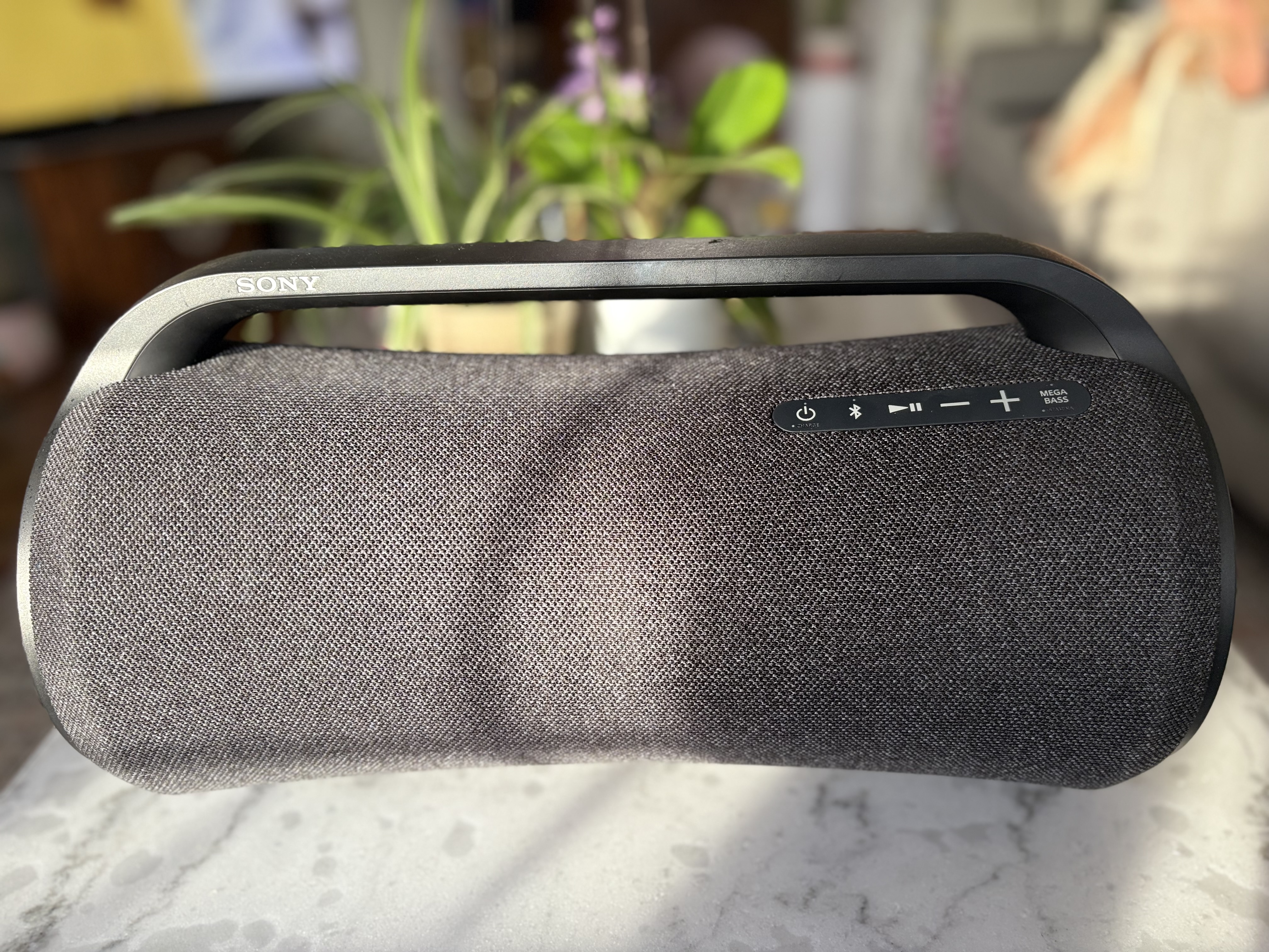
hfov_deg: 67.3
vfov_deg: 53.1
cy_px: 476
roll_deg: +2.2
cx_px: 634
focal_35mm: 26
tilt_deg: -26.4
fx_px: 953
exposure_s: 1/60
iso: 125
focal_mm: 5.96
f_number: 1.6
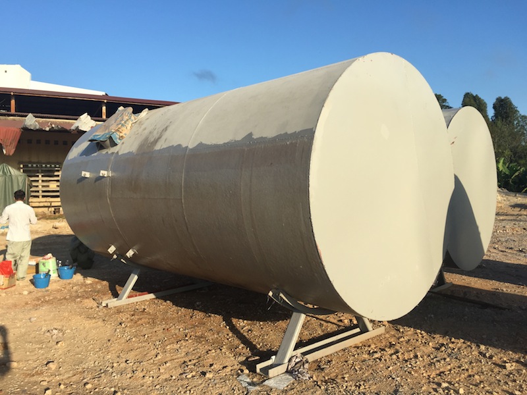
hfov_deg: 61.7
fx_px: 442
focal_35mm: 29
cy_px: 198
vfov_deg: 48.2
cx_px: 264
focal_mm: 4.15
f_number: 2.2
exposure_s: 1/1199
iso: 32
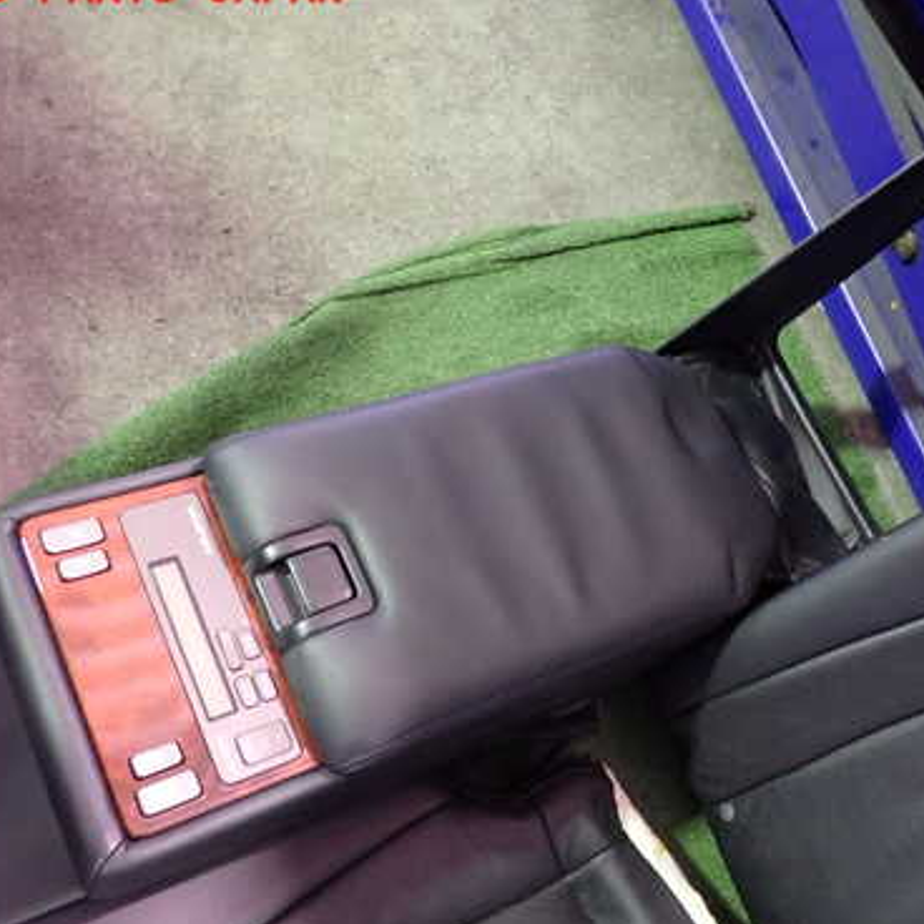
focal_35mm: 36
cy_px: 520
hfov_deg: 45.1
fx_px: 1087
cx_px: 640
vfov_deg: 45.9
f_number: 2
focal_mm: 4.5
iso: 800
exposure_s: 1/25
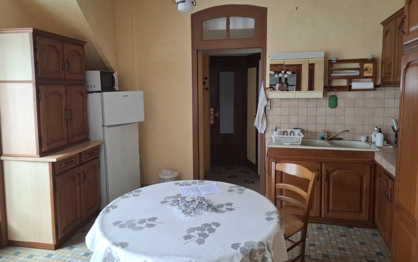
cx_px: 208
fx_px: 285
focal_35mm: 25
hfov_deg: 72.5
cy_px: 114
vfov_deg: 49.2
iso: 250
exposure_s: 1/100
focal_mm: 5.54
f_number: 1.8
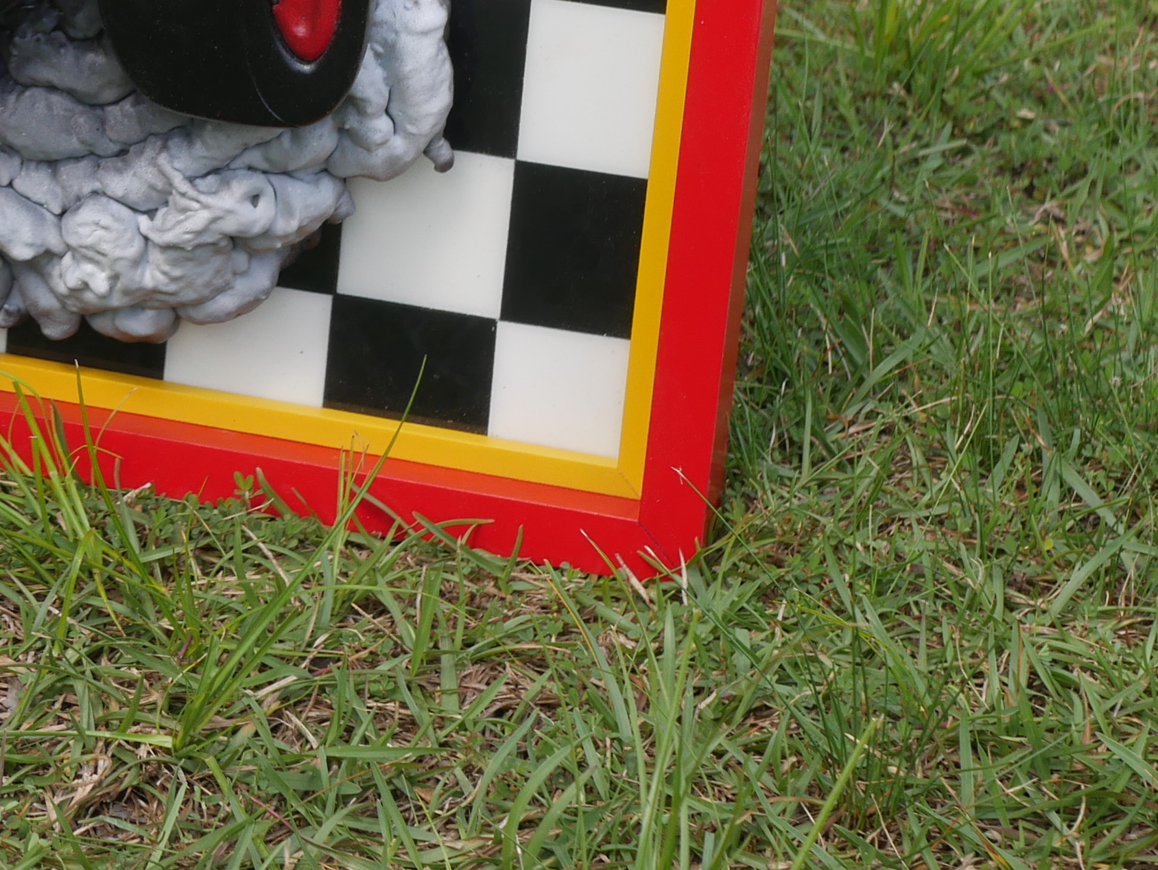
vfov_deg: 10.7
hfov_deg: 14.2
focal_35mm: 136
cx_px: -132
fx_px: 4552
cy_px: -266
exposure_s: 1/640
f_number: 4.5
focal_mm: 25
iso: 200
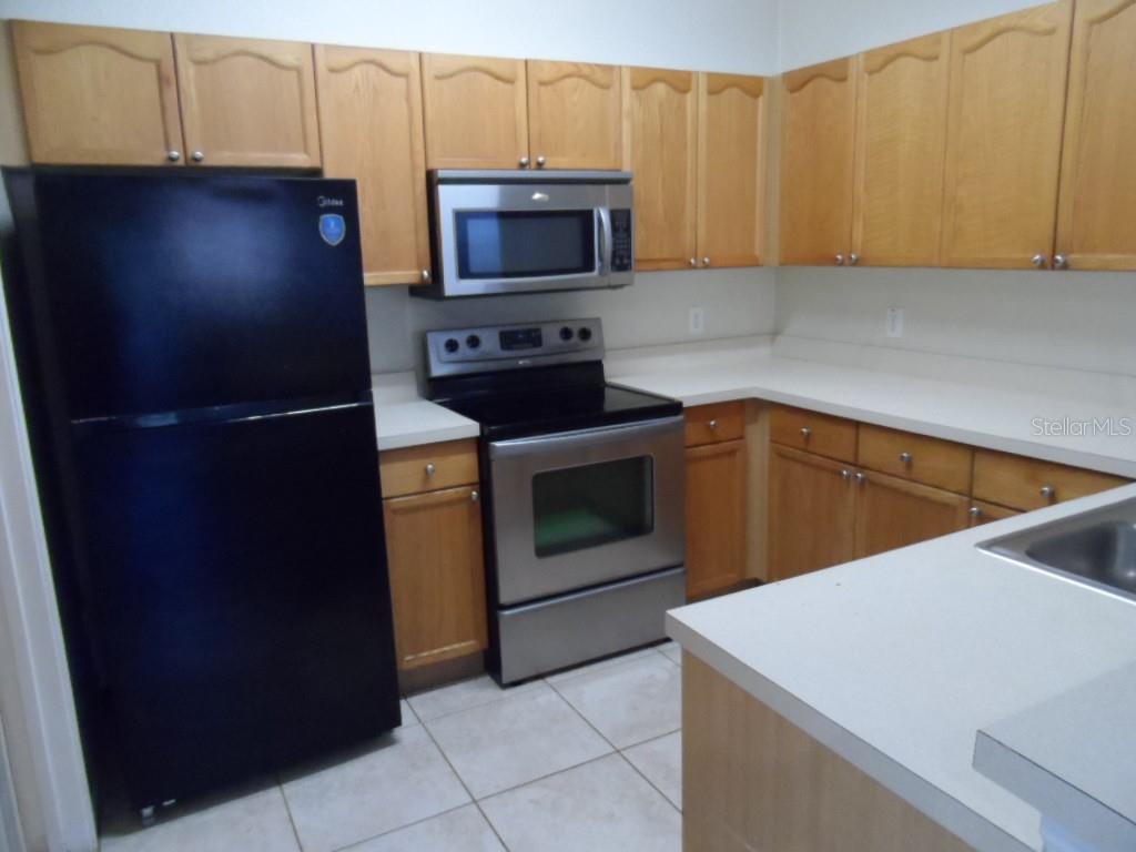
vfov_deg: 56.8
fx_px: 788
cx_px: 568
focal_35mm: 24
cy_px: 426
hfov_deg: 71.6
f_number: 3.2
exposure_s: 1/30
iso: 640
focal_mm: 4
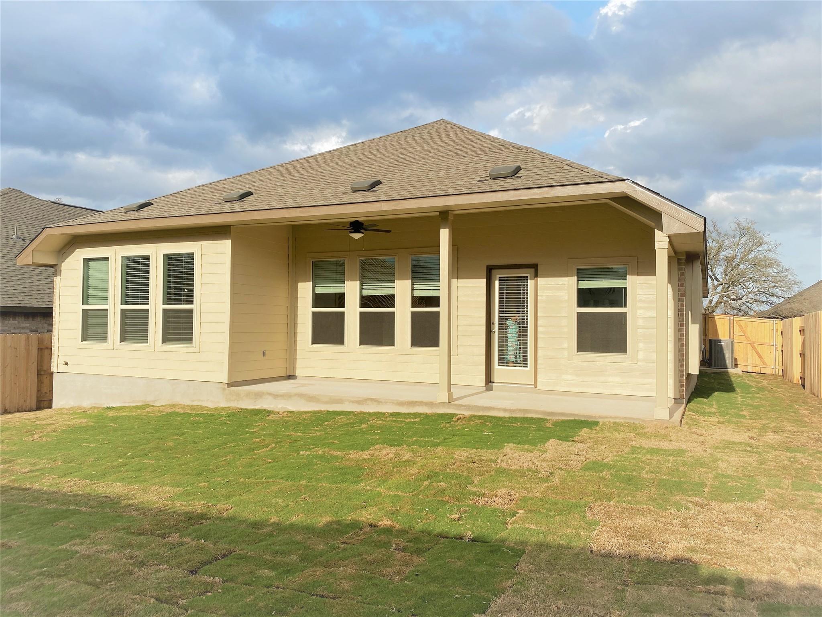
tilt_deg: +0.4
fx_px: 617
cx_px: 411
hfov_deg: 67.3
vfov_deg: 53.1
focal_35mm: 26
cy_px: 308
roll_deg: +0.0
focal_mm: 4.25
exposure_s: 1/1961
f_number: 1.8
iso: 32
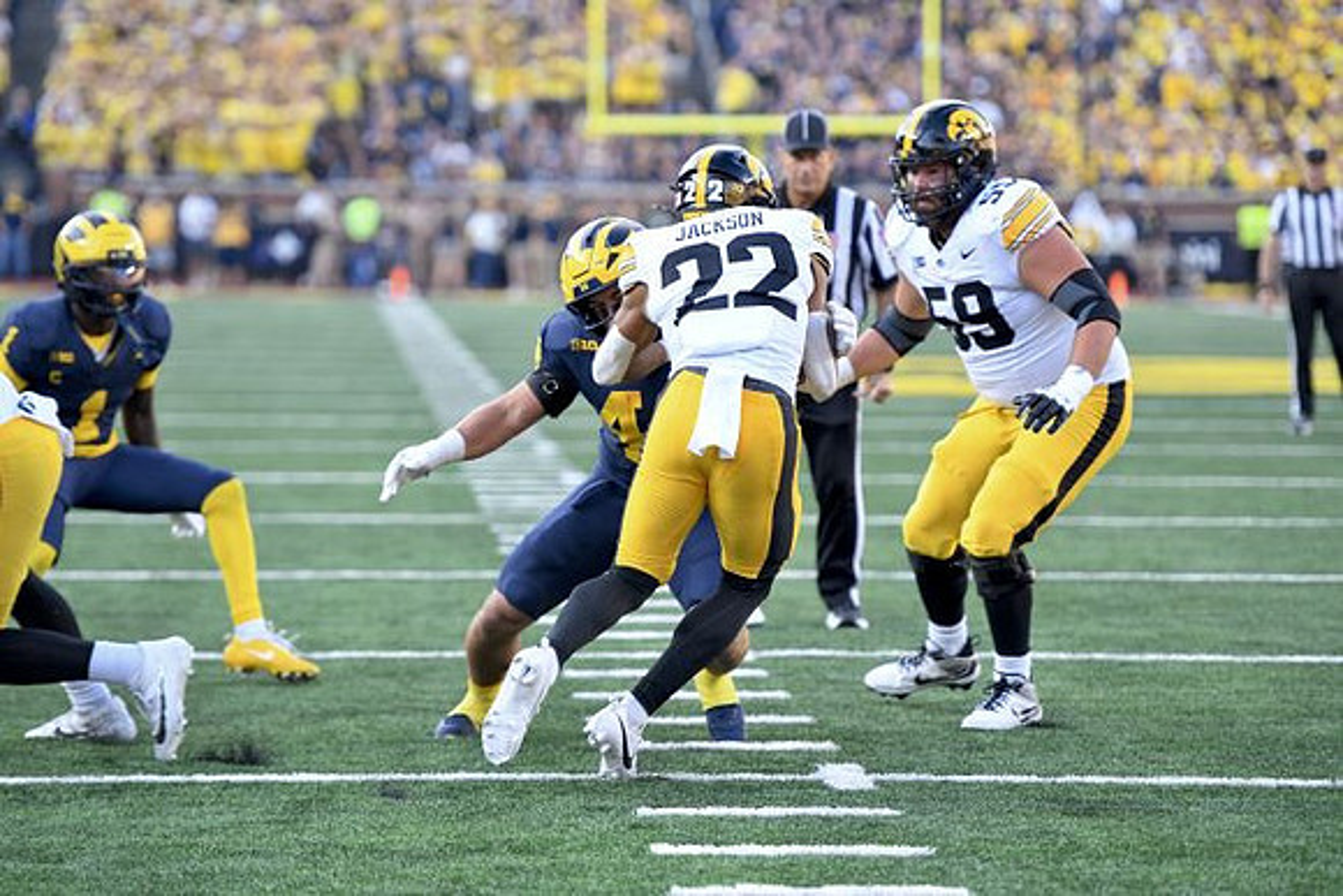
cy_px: 448
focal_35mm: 165
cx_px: 672
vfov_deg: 8.3
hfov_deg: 12.4
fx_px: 6157
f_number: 2.8
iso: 800
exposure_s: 1/1000
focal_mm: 165
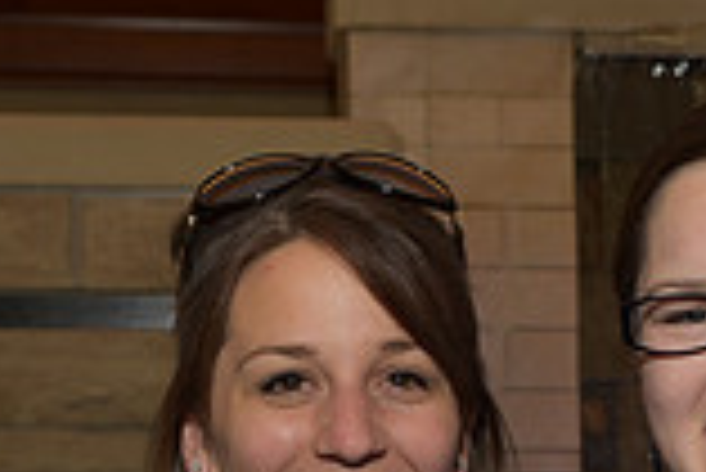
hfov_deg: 15.8
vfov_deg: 10.1
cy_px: 852
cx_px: 549
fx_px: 2532
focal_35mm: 129
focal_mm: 35
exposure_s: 1/60
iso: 200
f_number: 5
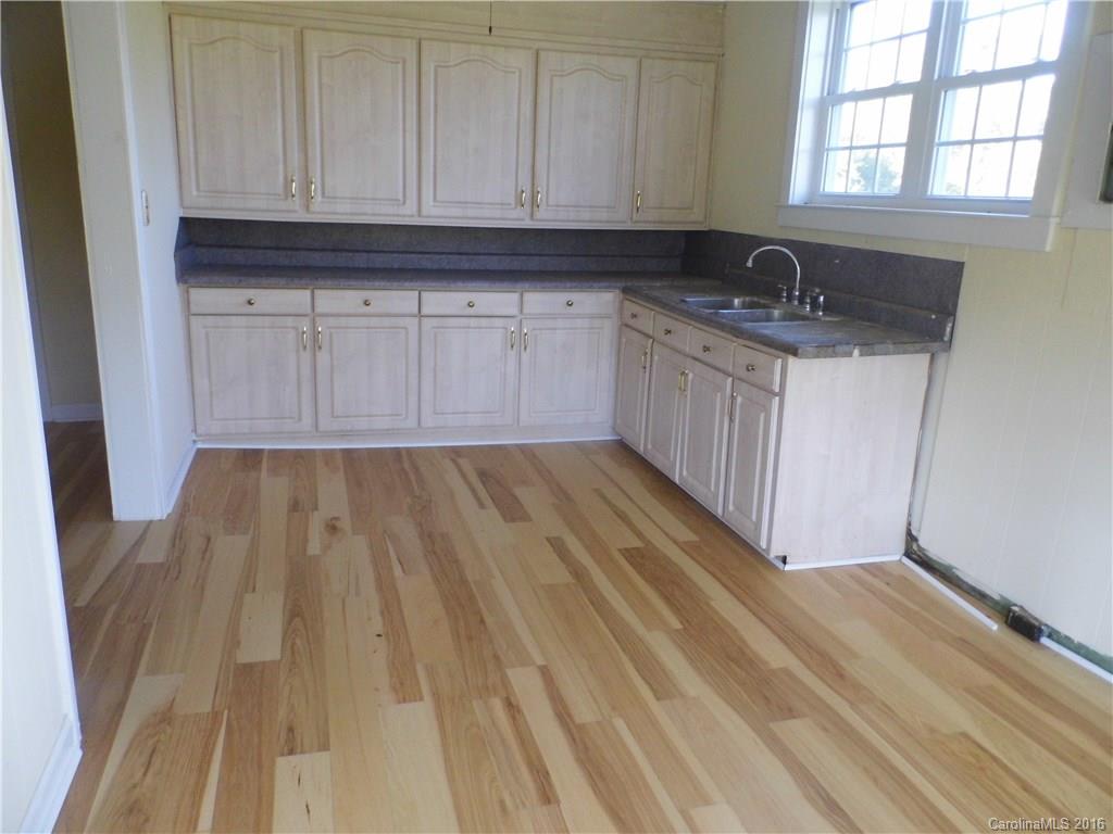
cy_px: 417
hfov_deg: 69.4
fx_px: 804
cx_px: 556
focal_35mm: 25
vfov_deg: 54.9
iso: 200
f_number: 3.1
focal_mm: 4.46
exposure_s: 1/30
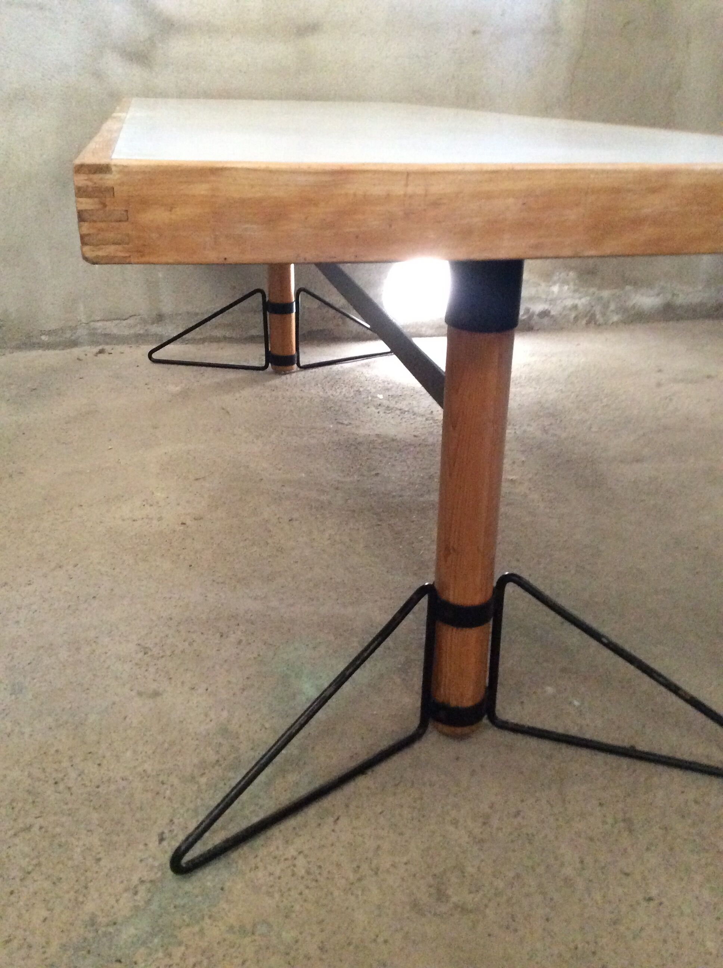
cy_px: 484
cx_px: 362
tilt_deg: -25.1
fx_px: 894
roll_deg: +1.4
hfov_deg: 44.1
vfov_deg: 56.9
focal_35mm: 32
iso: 400
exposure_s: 1/17
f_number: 2.4
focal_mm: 3.3
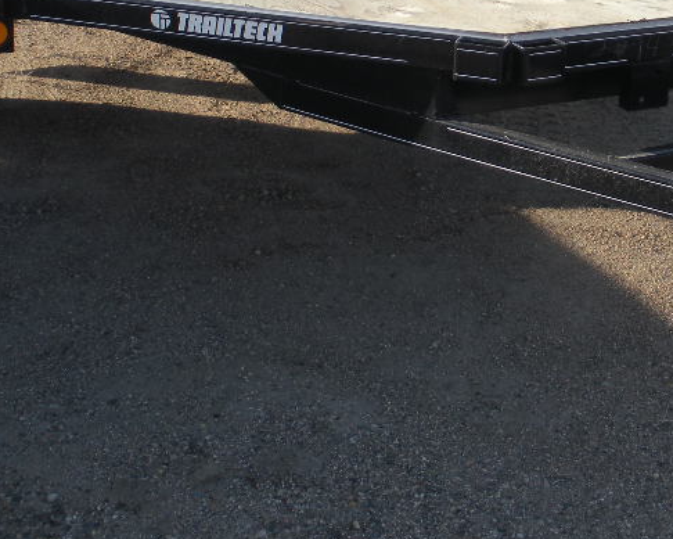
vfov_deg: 20.2
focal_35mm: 74
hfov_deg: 25.6
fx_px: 1474
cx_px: 415
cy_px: 35
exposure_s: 1/240
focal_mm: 6.3
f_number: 3.5
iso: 64
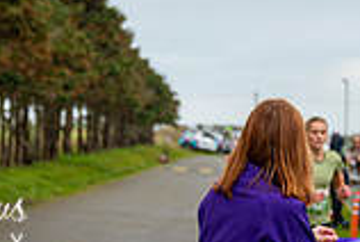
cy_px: 170
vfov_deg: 9.6
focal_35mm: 143
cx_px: -128
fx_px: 1433
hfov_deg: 13.7
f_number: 2.8
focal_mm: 39
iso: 280
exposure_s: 1/1250
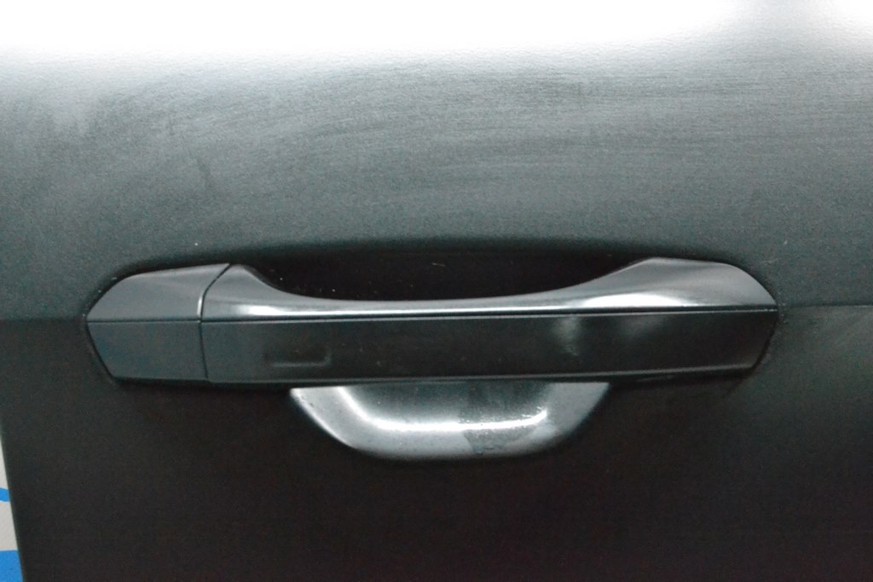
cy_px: 291
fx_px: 1528
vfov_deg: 21.6
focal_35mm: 63
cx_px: 436
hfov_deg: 31.9
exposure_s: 1/125
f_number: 10
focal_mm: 42
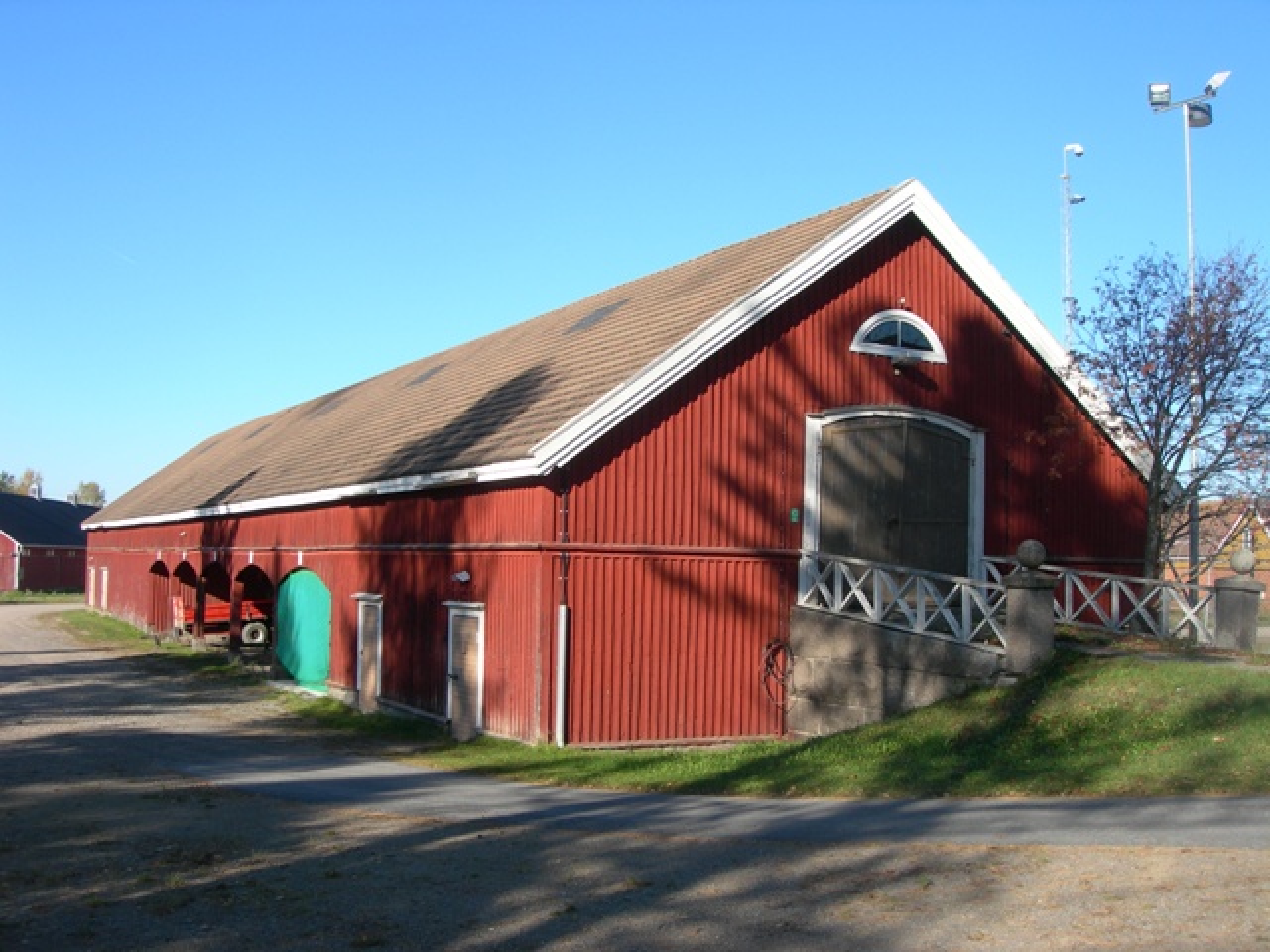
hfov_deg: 49.0
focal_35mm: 38
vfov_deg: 37.7
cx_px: 635
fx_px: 1394
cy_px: 476
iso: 50
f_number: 4.8
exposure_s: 1/271
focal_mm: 7.8
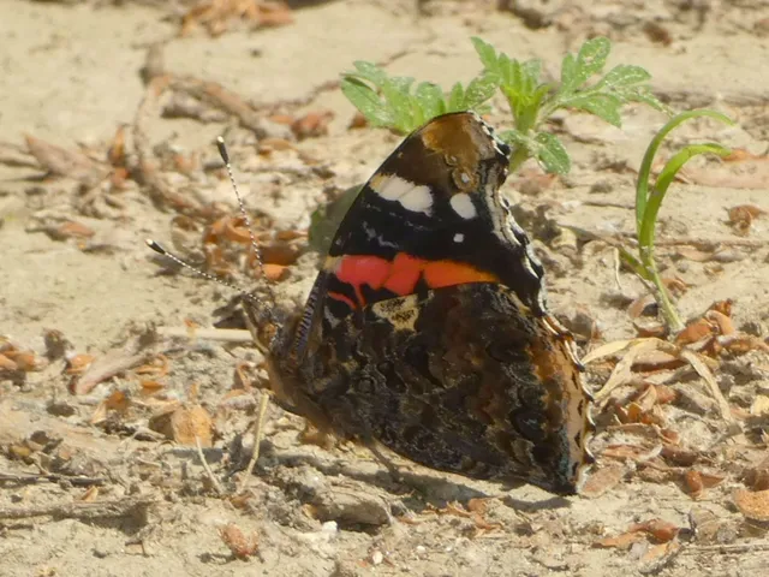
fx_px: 6465
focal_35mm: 291
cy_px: 288
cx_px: 384
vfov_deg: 5.1
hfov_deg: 6.8
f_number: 5.5
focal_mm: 52.2
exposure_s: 1/160
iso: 80
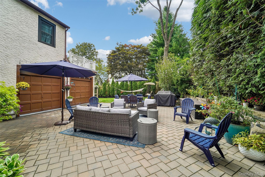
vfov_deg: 81.2
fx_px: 103
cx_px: 132
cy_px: 88
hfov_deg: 104.3
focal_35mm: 14
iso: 400
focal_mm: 14
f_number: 8
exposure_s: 1/250
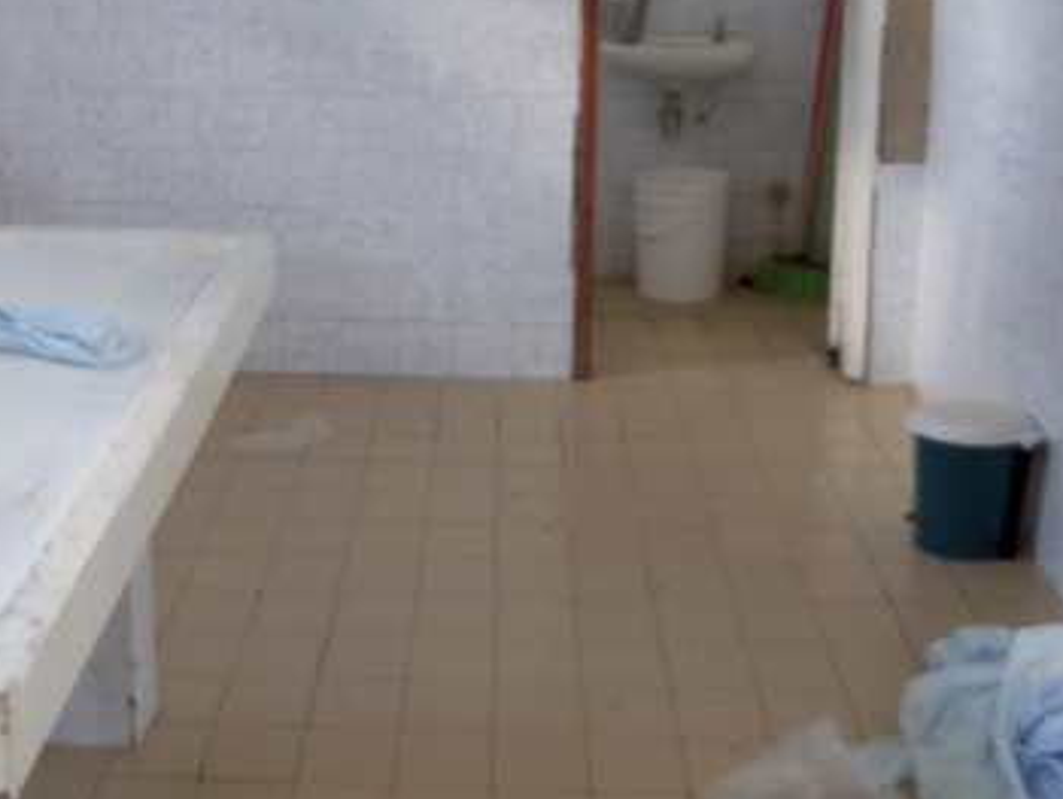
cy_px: 225
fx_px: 1967
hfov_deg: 30.1
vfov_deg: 22.8
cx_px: 413
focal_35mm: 64
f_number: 3.5
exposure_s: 1/40
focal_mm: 6.2
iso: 100
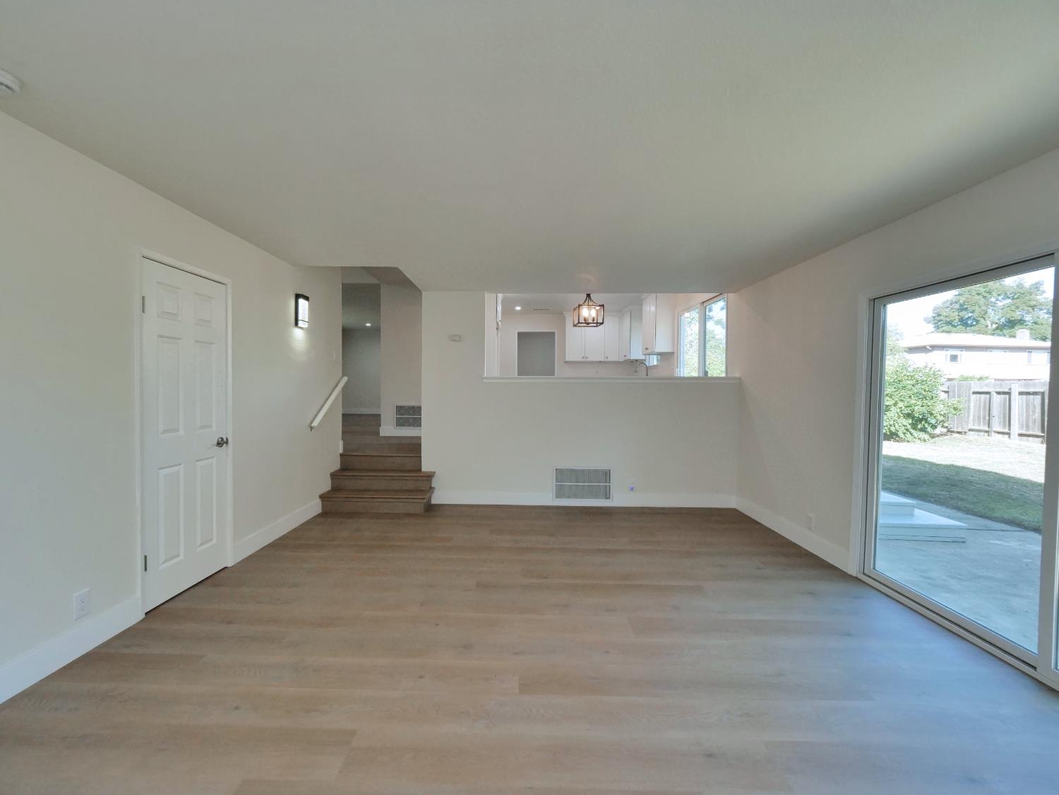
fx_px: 428
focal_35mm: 14
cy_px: 398
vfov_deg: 85.7
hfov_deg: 102.1
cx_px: 530
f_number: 6.3
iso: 800
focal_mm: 7
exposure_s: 1/160
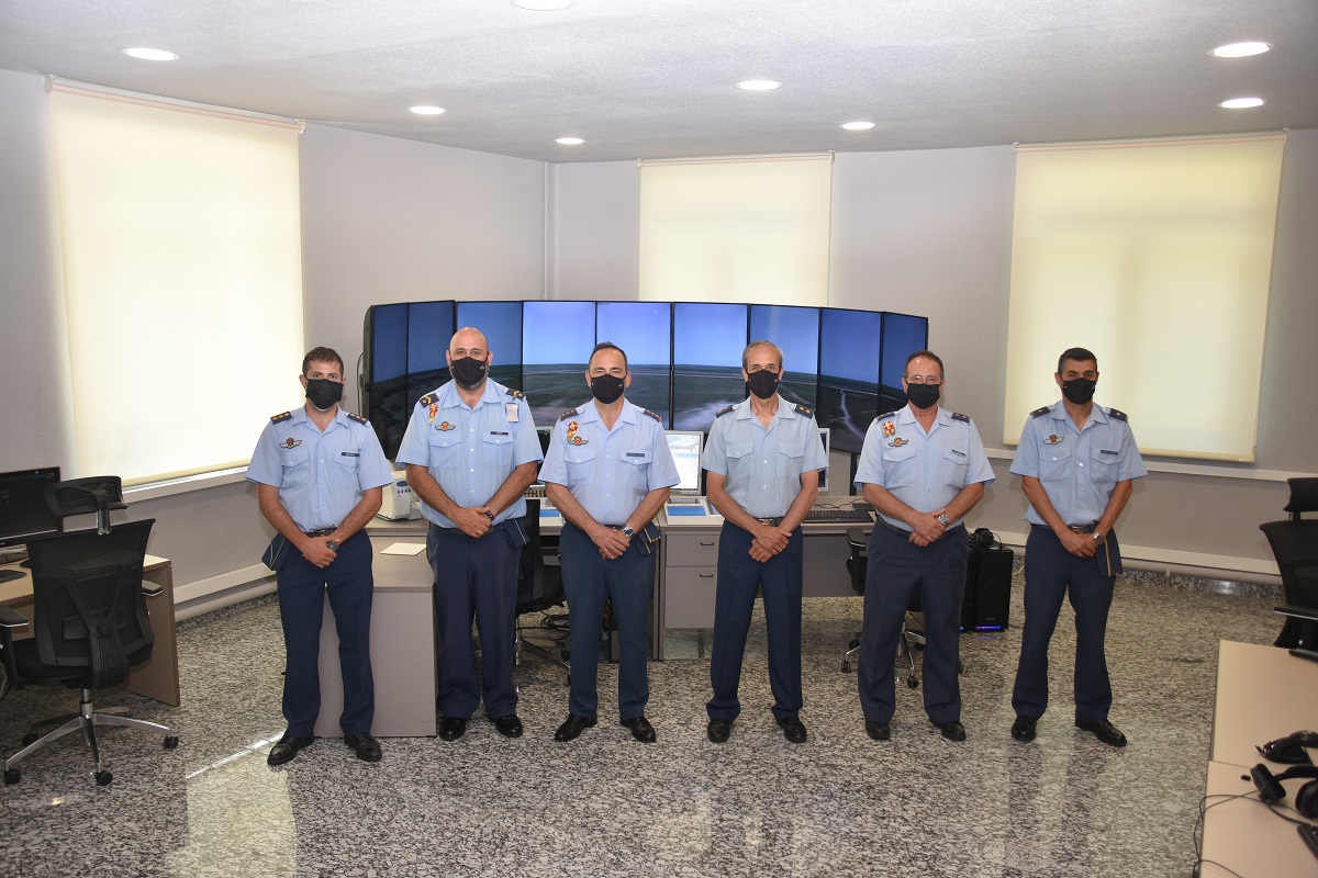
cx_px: 659
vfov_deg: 40.0
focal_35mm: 33
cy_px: 439
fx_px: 1208
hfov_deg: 57.2
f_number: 4
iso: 200
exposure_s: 1/60
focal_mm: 22
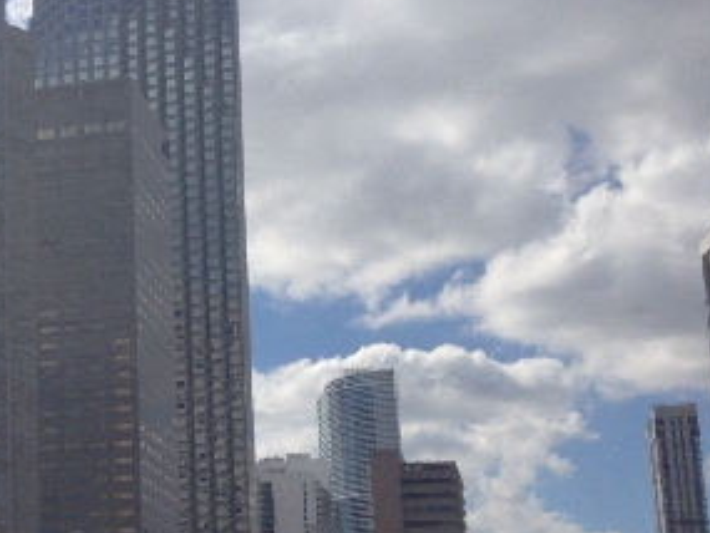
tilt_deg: +12.6
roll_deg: -1.2
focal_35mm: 81
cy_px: 375
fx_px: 1662
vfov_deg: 18.1
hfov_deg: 23.0
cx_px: -20
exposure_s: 1/3623
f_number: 2.4
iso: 50
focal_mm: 4.12
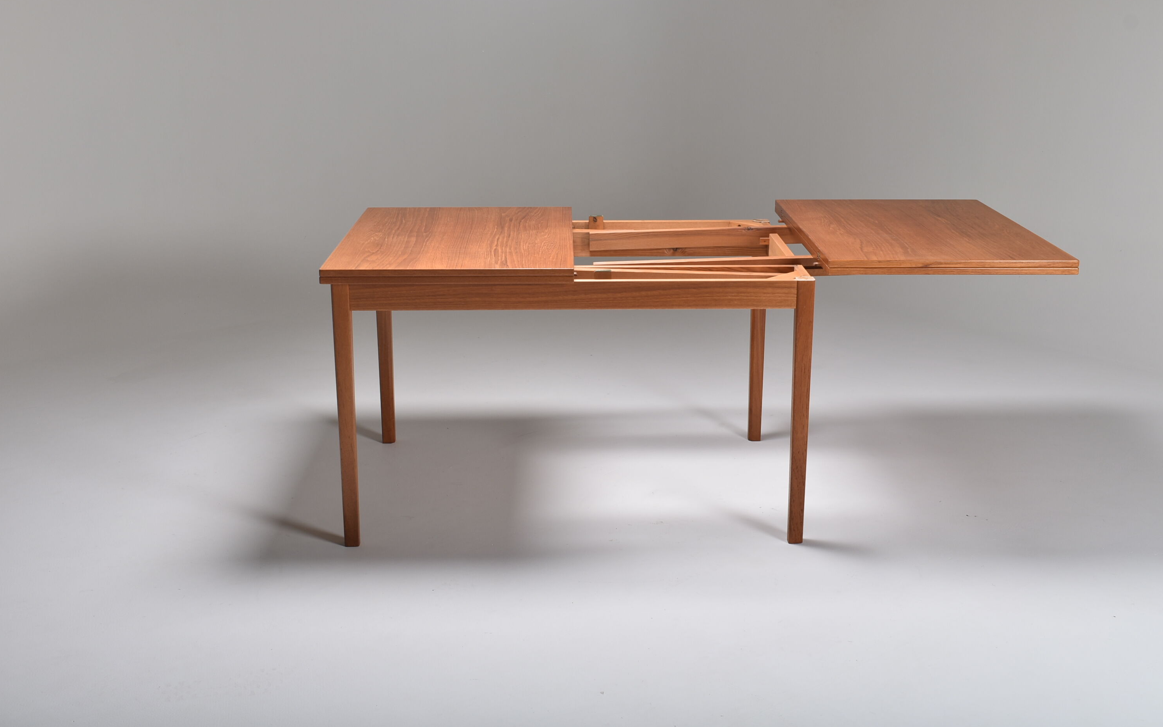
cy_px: 357
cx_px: 581
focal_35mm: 43
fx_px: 1363
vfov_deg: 29.9
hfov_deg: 46.2
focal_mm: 28
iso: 100
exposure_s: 1/200
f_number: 11
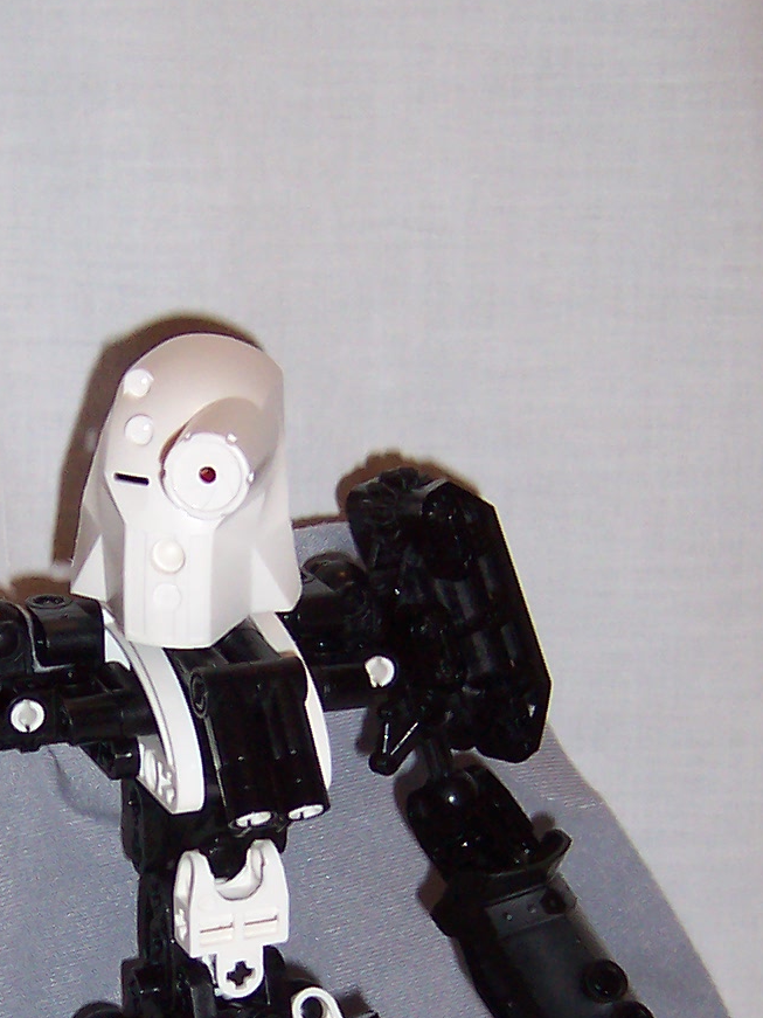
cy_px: 857
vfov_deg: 22.9
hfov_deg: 17.4
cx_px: 174
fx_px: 2469
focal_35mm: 84
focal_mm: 5.6
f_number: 2.8
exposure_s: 1/60
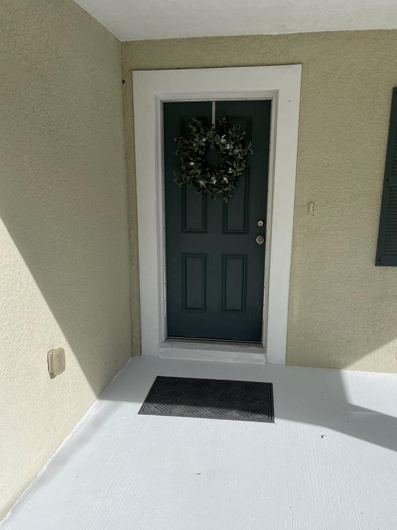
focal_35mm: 31
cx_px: 199
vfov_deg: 58.1
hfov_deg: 45.5
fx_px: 474
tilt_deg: -12.7
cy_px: 305
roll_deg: +0.6
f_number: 1.6
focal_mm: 4.2
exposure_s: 1/6897
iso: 32
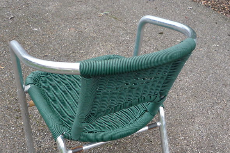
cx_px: 126
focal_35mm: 53
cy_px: 126
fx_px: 338
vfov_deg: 25.0
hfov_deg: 37.5
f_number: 3.3
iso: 100
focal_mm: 5.2
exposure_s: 1/50
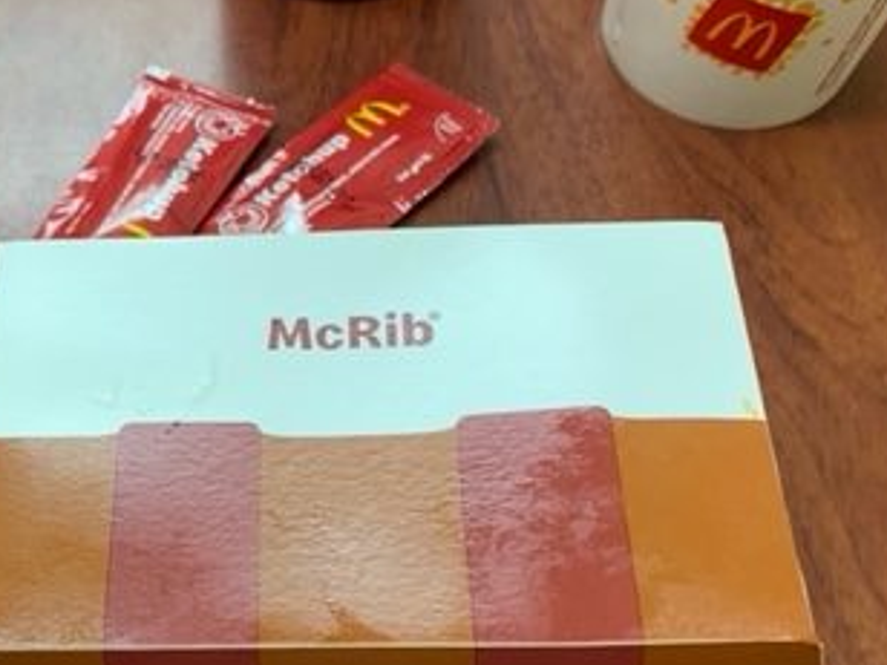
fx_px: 1384
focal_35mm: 54
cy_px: 432
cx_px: 147
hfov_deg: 34.2
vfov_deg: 26.9
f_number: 1.8
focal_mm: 4.25
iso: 160
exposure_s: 1/60
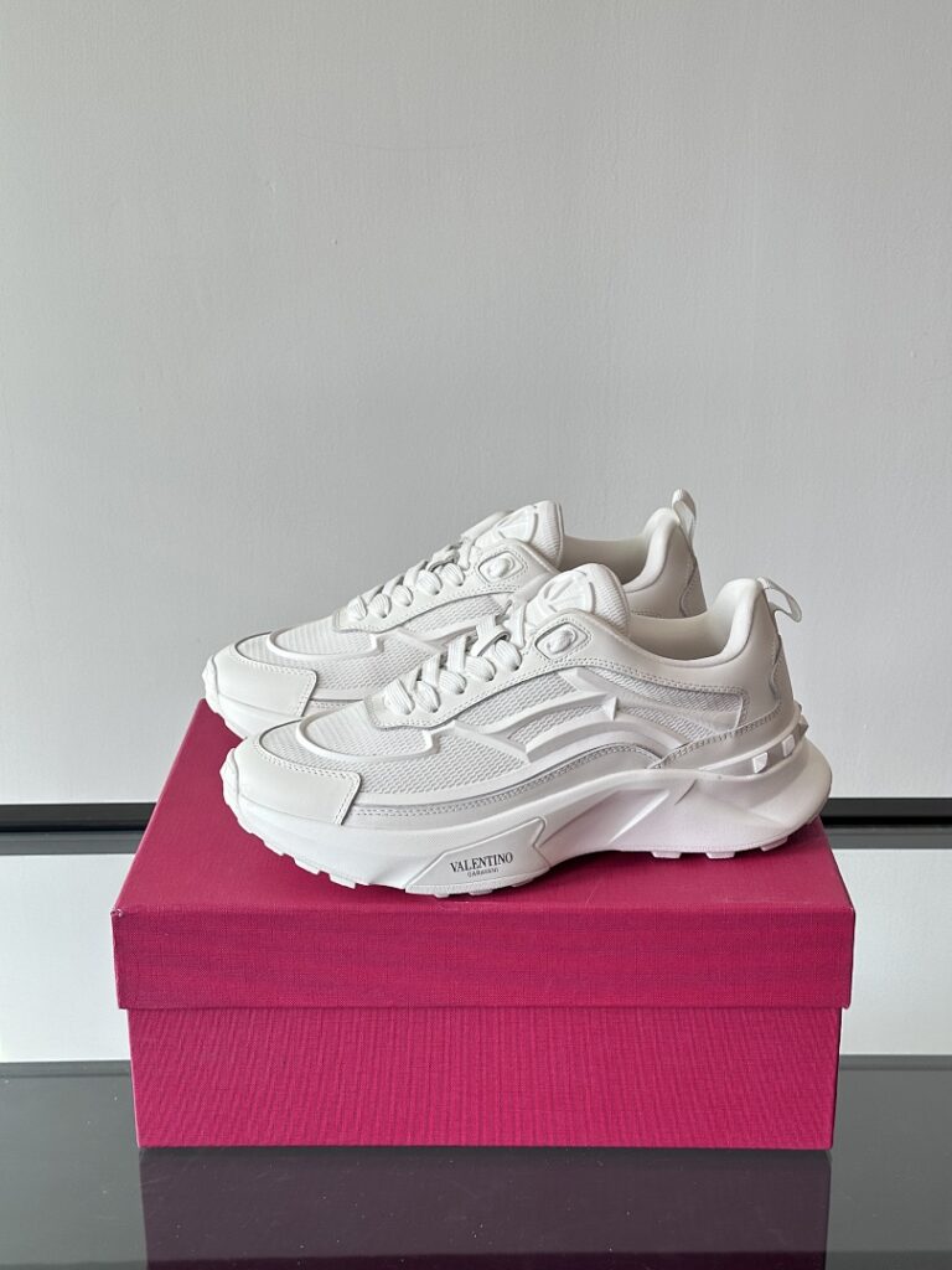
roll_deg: +0.1
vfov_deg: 39.7
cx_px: 476
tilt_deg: -21.8
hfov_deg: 30.3
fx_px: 1760
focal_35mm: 48
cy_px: 635
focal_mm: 6.86
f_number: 1.78
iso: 64
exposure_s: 1/258
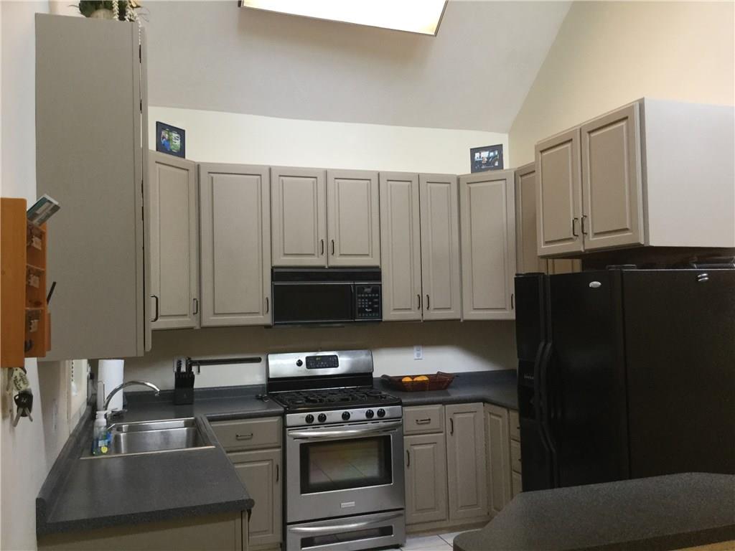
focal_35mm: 31
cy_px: 276
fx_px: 658
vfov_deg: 45.4
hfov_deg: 58.4
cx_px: 368
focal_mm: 3.3
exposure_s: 1/30
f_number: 2.4
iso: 80
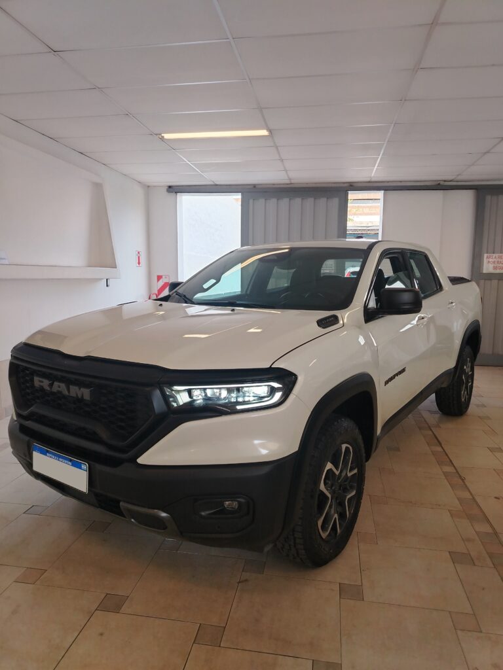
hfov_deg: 56.8
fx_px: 465
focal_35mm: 24
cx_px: 252
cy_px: 335
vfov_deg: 71.6
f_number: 1.75
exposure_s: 1/100
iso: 331
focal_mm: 5.25
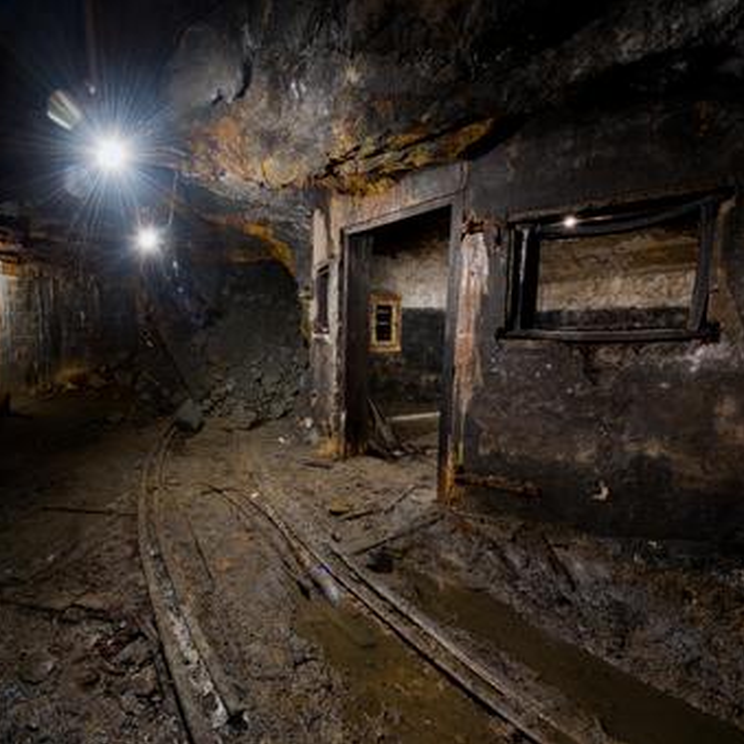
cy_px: 371
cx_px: 226
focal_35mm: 18
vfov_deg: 80.7
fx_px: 438
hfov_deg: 77.1
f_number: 8
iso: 400
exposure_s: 20
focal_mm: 14
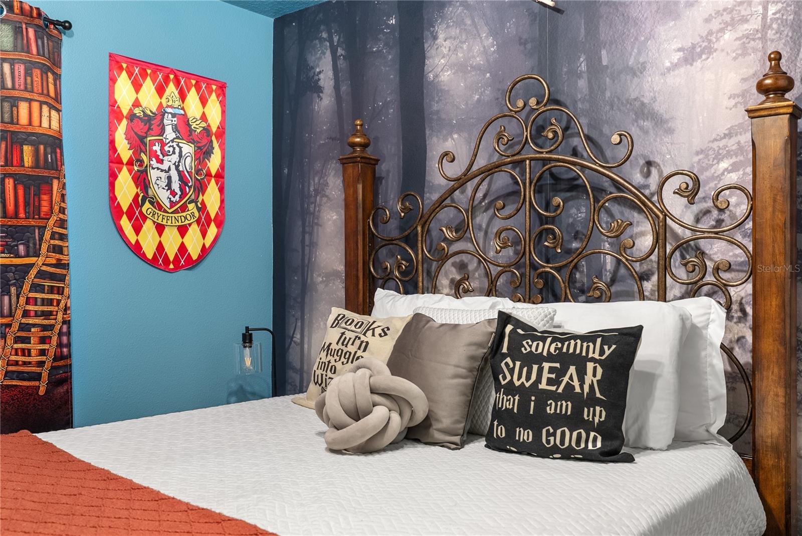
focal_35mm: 32
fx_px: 713
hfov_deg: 58.7
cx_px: 401
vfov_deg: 41.1
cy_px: 268
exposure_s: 1
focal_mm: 32
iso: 400
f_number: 5.6
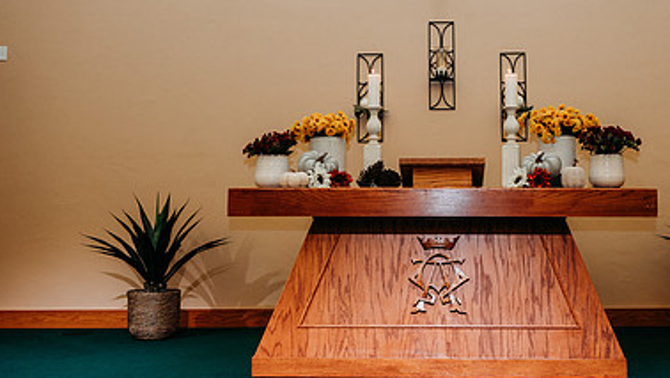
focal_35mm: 45
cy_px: 140
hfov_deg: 45.0
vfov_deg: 26.5
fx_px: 800
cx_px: 431
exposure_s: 1/200
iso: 1600
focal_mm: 28
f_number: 4
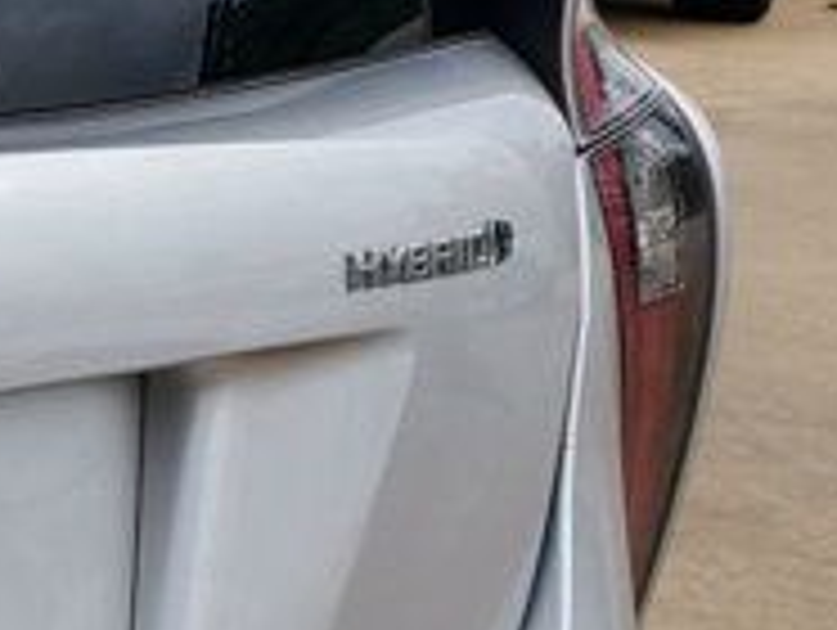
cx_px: -1224
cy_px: 603
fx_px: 3462
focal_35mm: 143
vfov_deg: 10.3
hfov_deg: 11.3
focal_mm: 4.3
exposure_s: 1/992
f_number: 2.4
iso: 50
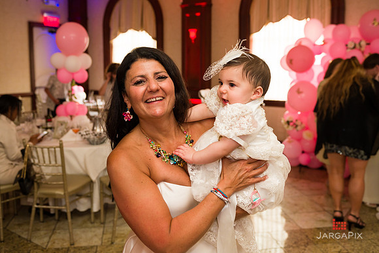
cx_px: 190
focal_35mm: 37
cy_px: 102
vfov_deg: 35.7
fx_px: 390
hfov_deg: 51.8
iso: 800
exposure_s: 1/125
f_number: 4
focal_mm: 31
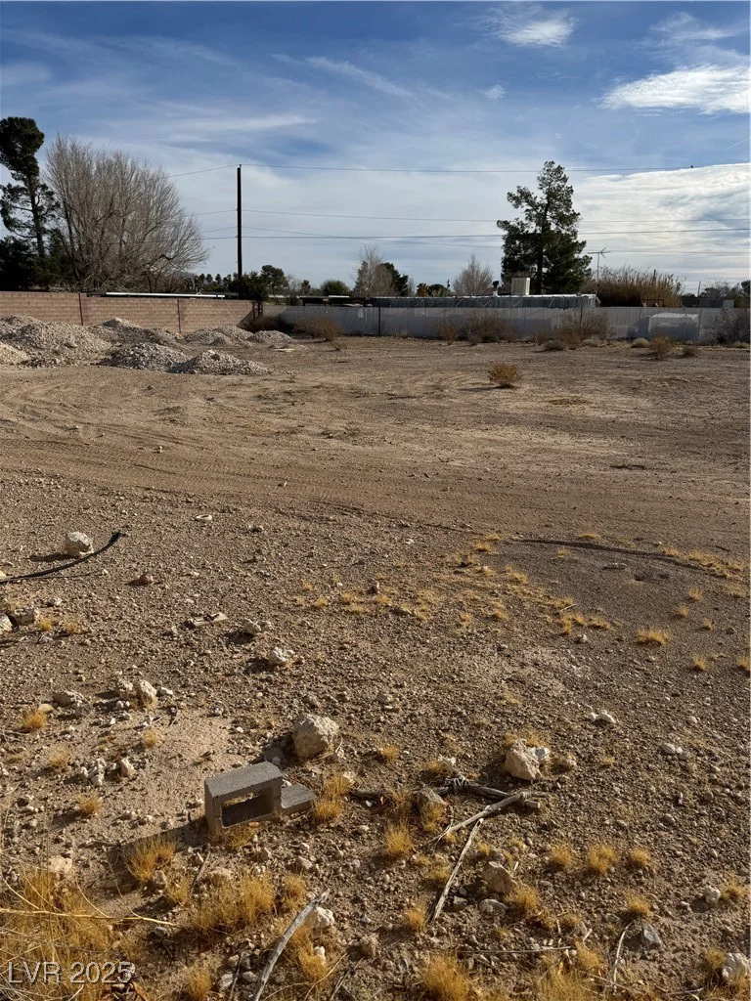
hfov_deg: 56.8
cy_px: 500
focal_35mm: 24
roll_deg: -0.2
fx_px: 694
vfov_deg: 71.6
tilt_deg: -15.8
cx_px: 376
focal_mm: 6.76
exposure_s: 1/7937
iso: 80
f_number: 1.78
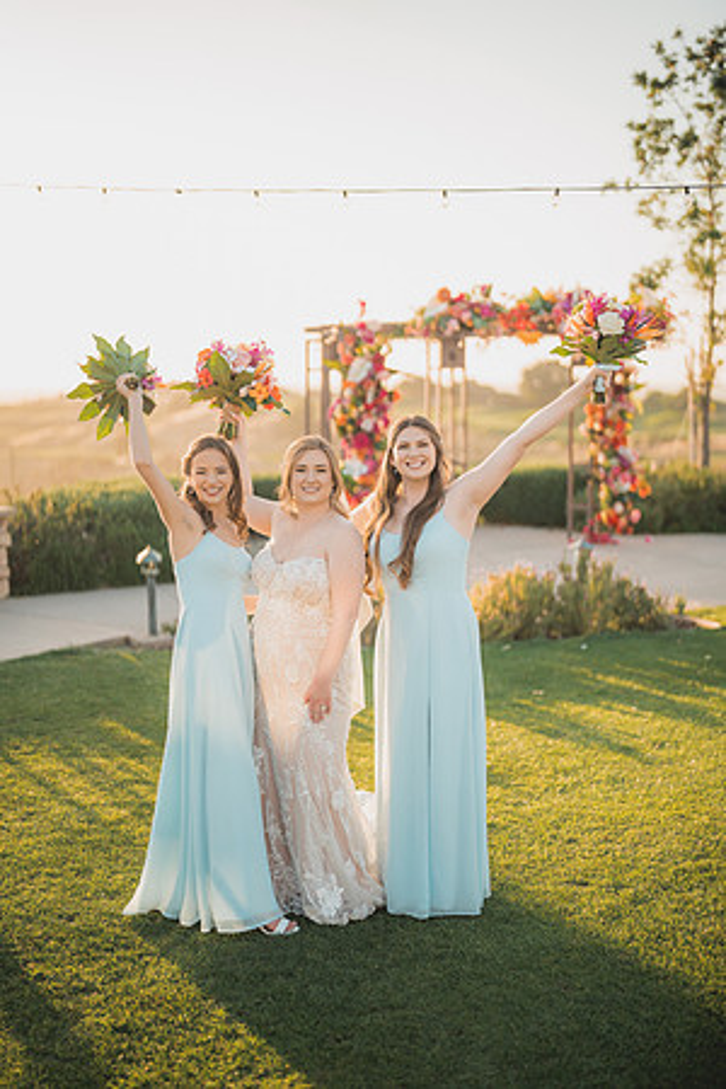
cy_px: 544
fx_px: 1512
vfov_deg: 39.6
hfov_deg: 27.0
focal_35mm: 50
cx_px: 363
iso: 200
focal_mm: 50
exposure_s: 1/3200
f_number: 1.2
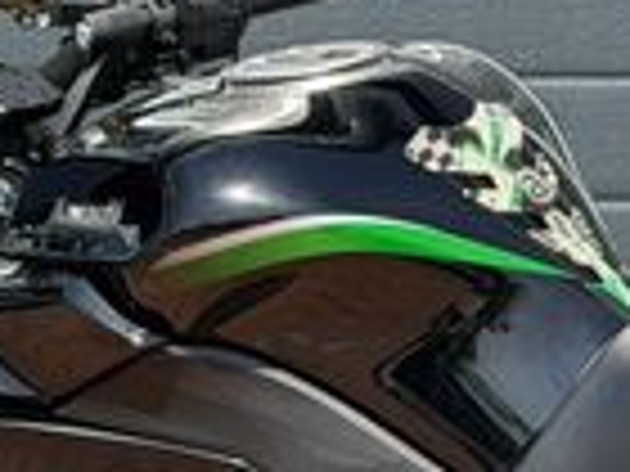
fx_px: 4004
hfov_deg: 9.0
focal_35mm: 220
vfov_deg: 6.7
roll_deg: +0.2
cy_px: 692
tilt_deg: -6.2
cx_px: 544
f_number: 1.78
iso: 80
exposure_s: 1/2342
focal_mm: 6.76
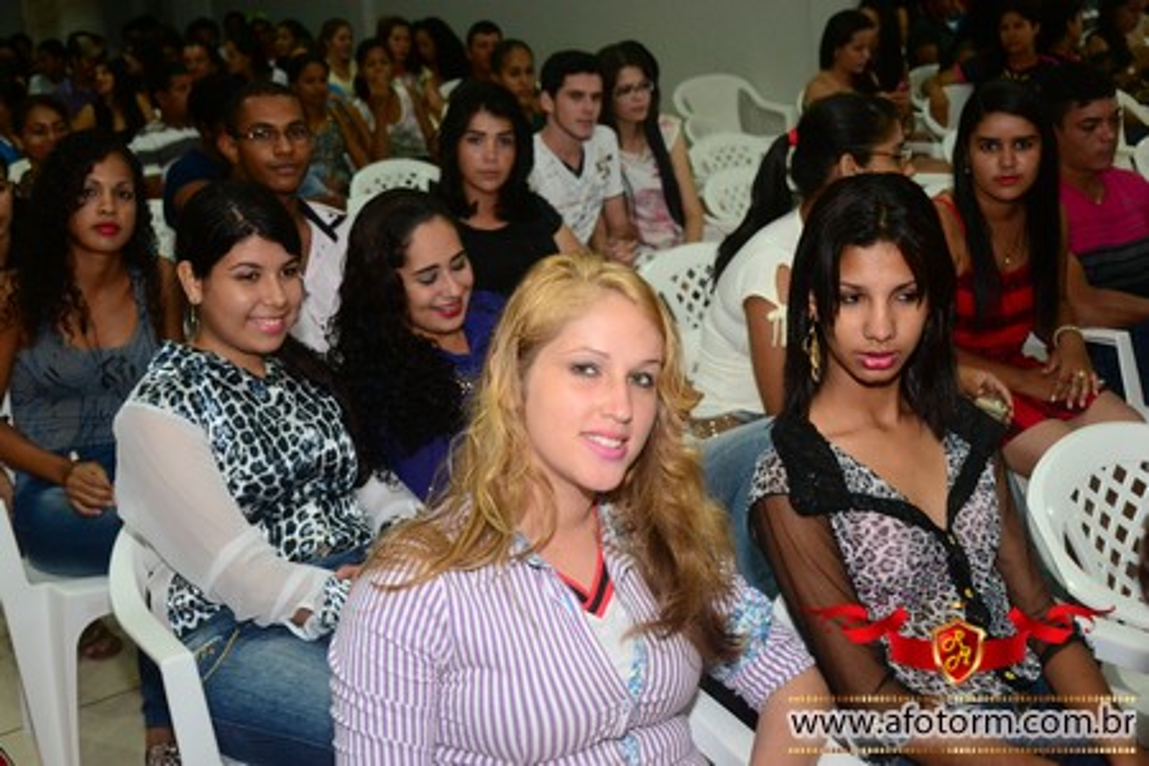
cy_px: 383
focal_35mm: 46
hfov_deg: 42.3
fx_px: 1484
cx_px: 574
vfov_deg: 28.9
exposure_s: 1/60
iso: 1600
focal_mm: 31
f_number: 5.6
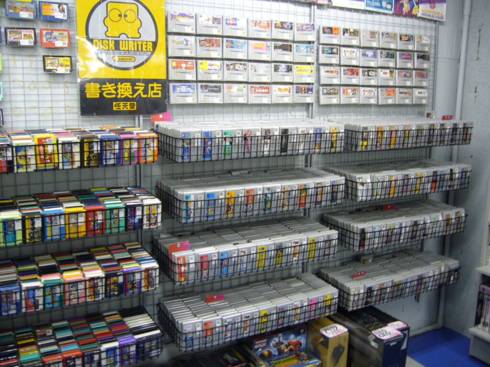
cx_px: 245
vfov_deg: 40.7
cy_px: 184
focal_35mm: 35
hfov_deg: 52.6
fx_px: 495
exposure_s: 1/15
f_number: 2.8
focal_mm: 5.8
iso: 125
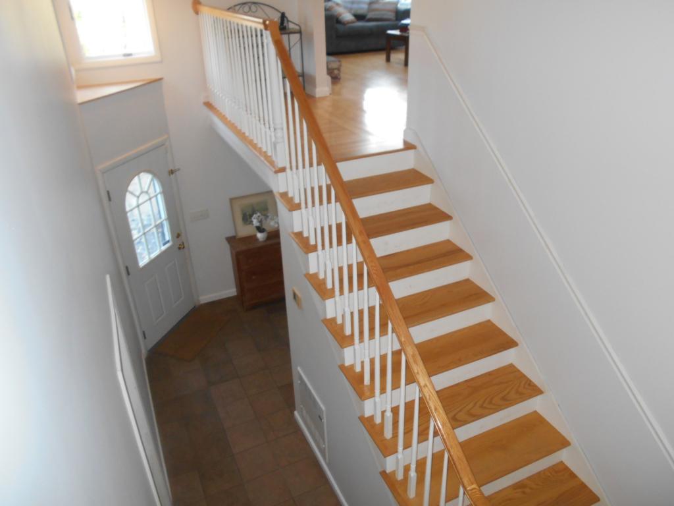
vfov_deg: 53.1
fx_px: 506
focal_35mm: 26
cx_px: 337
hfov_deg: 67.3
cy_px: 253
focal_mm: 4.6
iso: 250
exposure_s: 1/25
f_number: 3.2
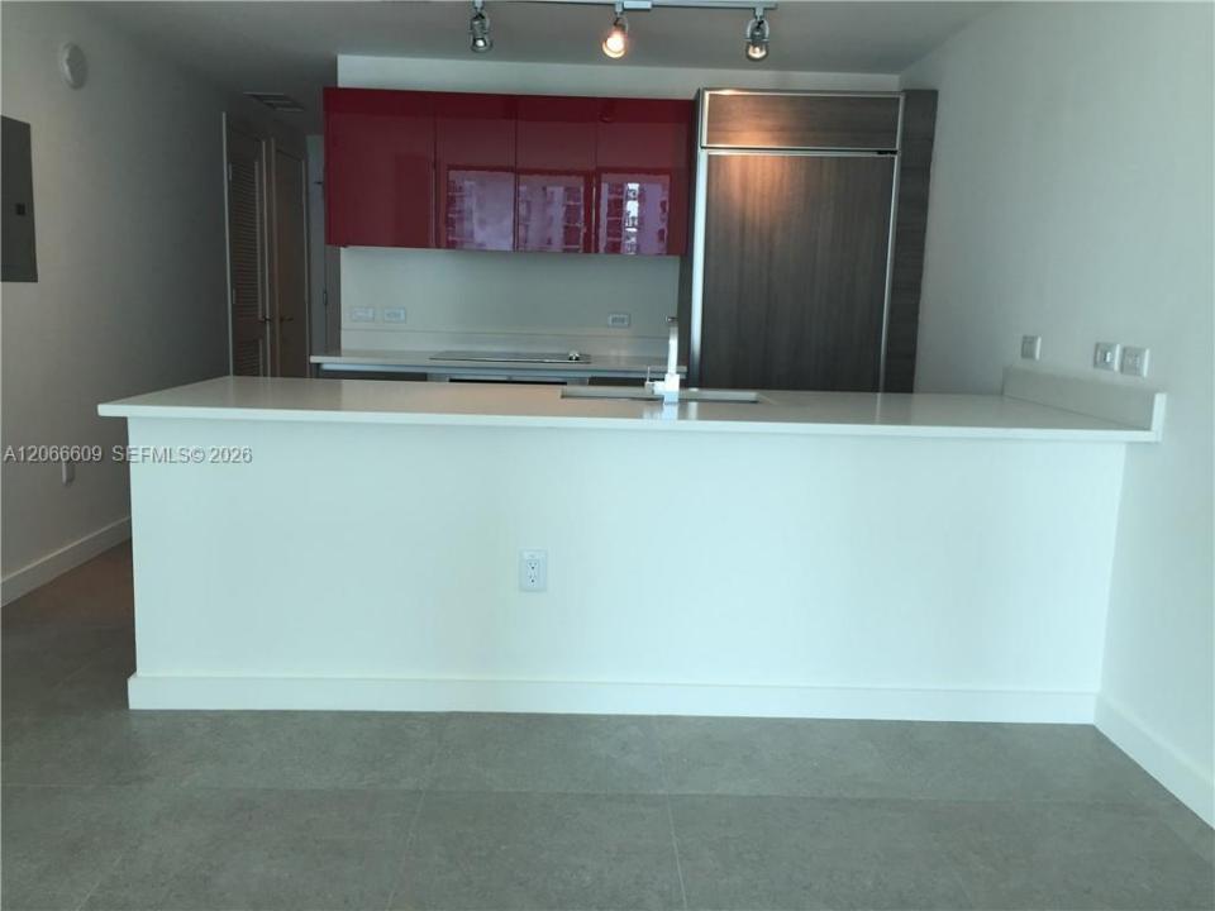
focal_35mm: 29
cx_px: 608
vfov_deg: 48.2
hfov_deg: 61.7
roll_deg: -2.1
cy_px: 456
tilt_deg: -9.4
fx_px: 1018
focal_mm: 4.15
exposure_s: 1/120
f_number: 2.2
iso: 50
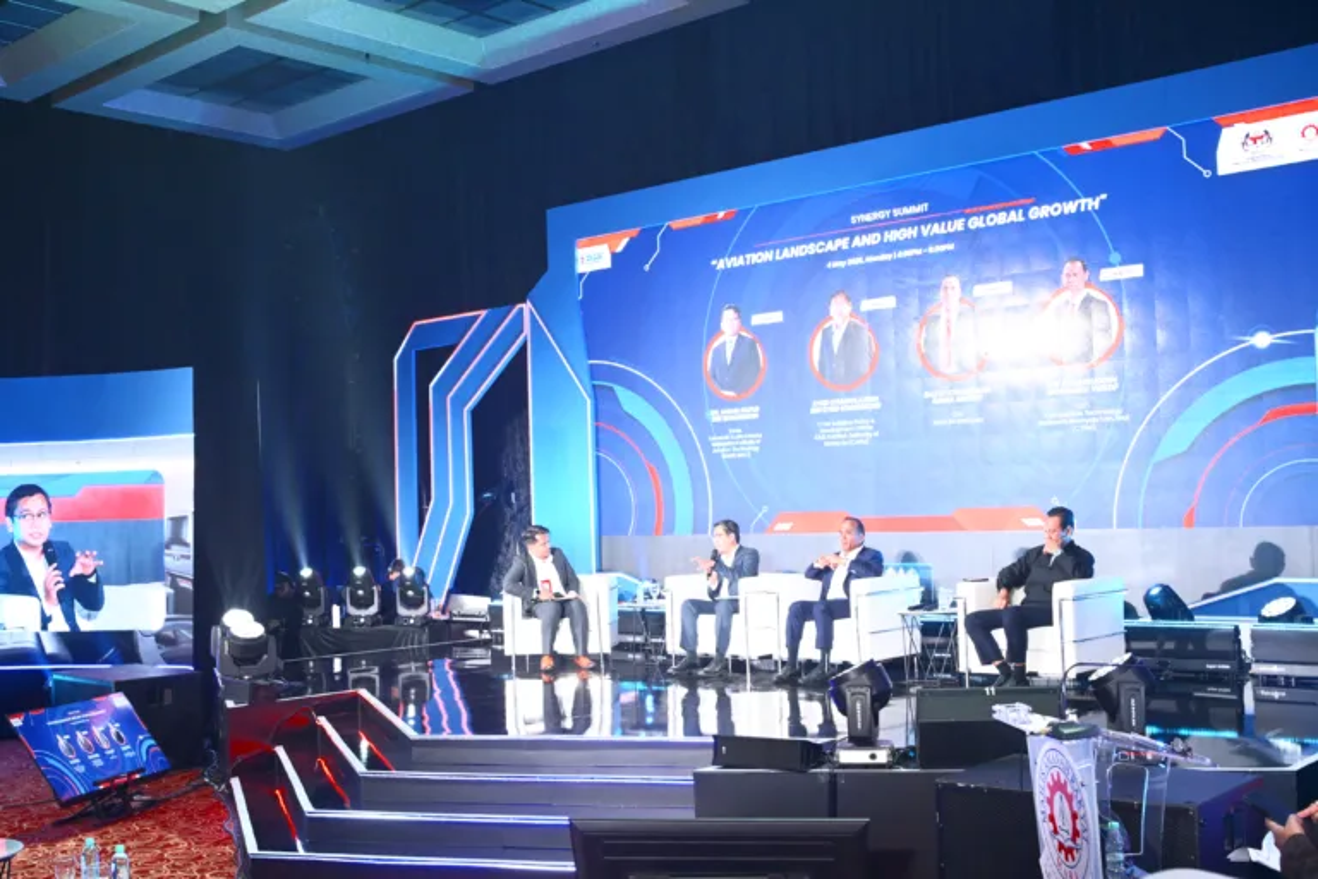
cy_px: 440
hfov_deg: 51.3
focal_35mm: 38
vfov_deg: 35.5
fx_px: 1373
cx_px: 659
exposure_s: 1/60
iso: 4000
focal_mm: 25
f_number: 4
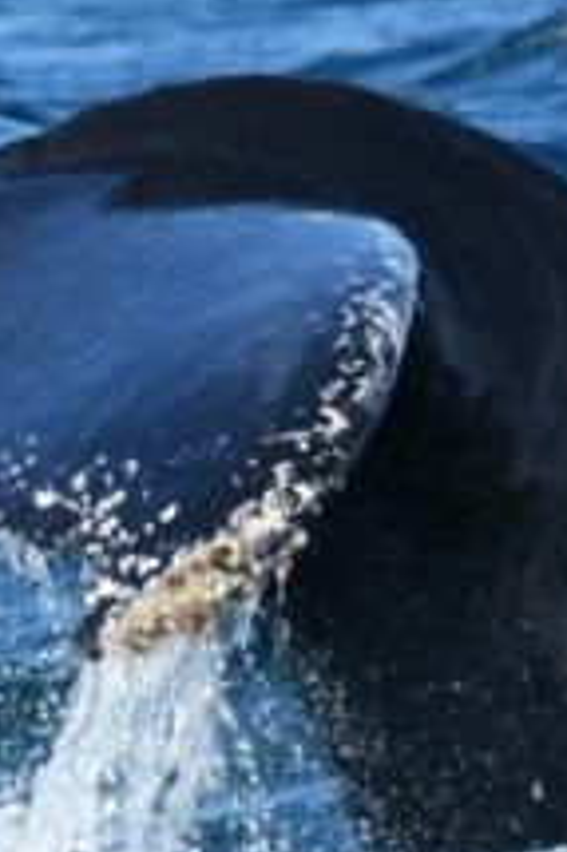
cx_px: -143
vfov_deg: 0.9
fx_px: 52836
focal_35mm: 2233
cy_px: 406
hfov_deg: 0.6
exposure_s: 1/8000
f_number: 6.3
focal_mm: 600
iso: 1800
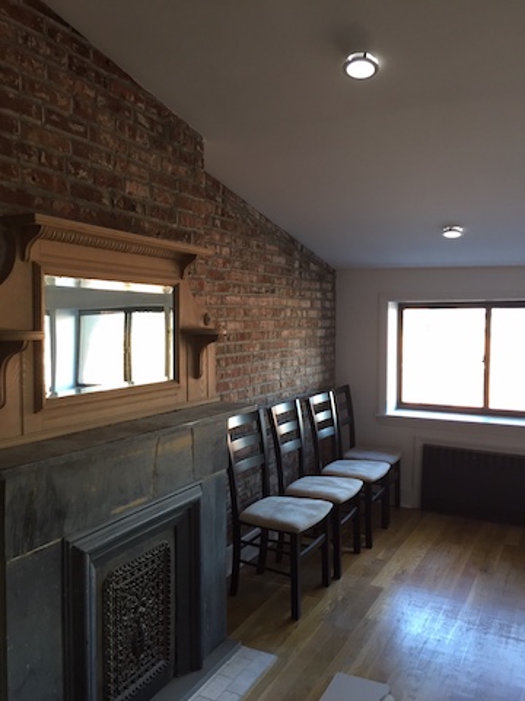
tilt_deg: -1.8
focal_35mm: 29
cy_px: 350
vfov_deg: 61.7
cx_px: 262
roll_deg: +0.5
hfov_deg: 48.2
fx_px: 586
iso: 64
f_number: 2.2
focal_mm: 4.15
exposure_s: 1/30
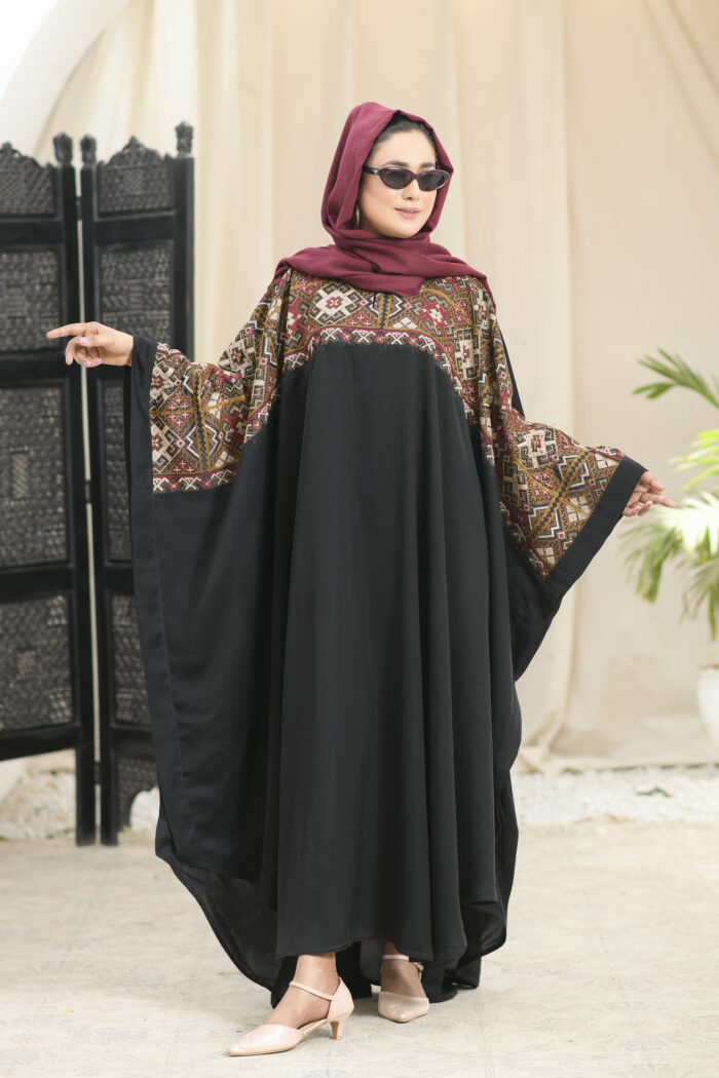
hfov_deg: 16.1
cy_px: 539
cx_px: 360
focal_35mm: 85
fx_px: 2546
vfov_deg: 23.9
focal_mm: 85
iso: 100
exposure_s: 1/200
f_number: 2.8
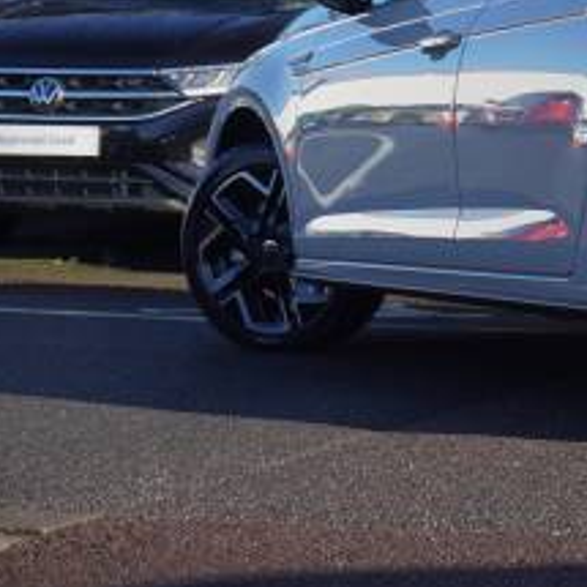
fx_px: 2763
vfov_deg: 12.0
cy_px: 30
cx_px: 852
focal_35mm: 144
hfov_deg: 11.7
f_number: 8
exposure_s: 1/125
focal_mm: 38
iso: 100
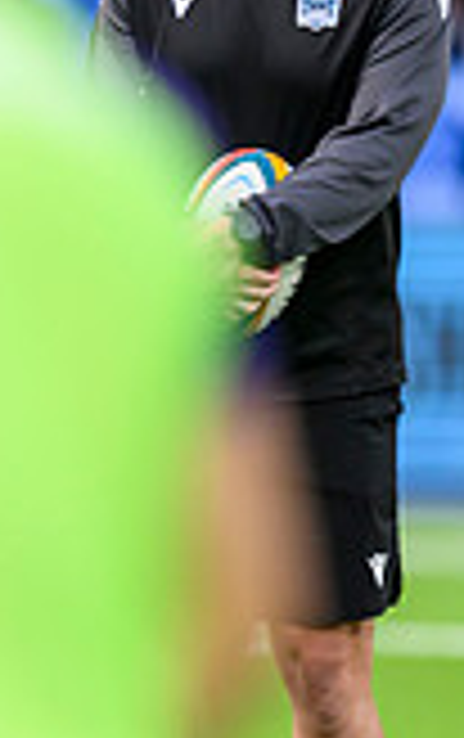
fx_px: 29013
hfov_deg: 0.9
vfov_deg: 1.5
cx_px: -581
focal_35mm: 1439
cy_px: 398
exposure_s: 1/1600
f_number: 3.2
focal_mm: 400
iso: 1000
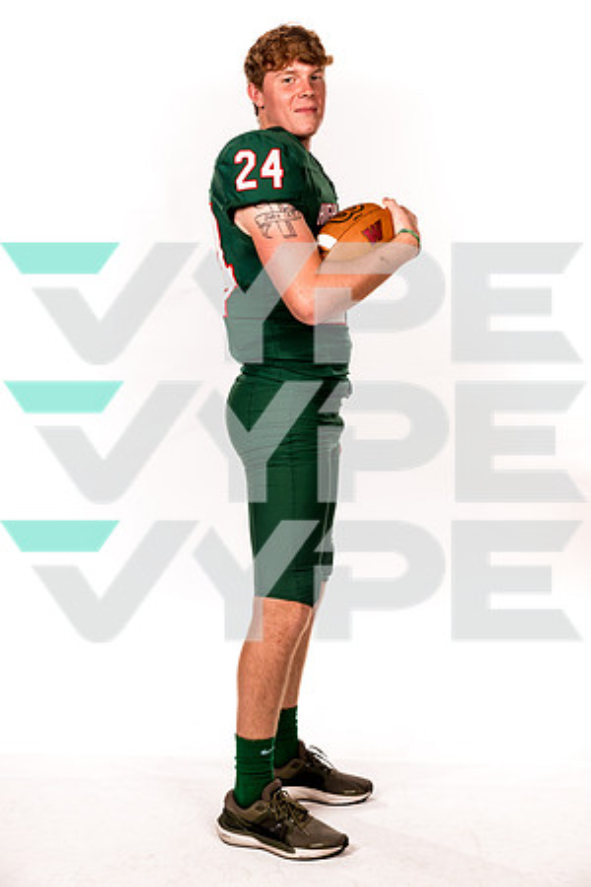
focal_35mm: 56
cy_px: 444
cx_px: 296
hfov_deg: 24.2
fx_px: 1379
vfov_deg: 35.6
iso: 800
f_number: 8
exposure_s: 1/400
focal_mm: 56
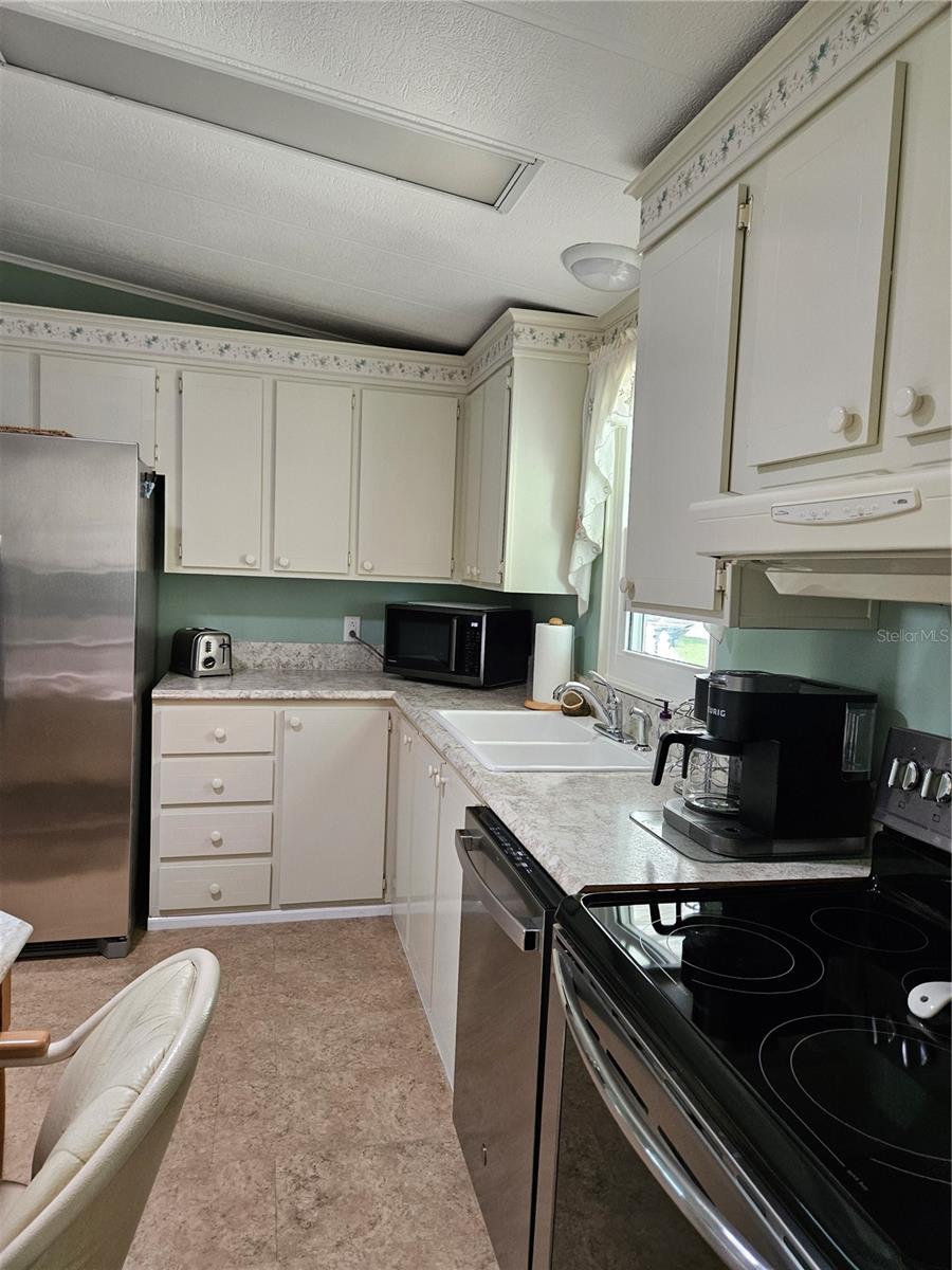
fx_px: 843
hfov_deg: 58.9
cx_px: 476
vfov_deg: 73.9
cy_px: 635
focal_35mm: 23
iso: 400
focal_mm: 5.4
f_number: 1.8
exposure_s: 1/120
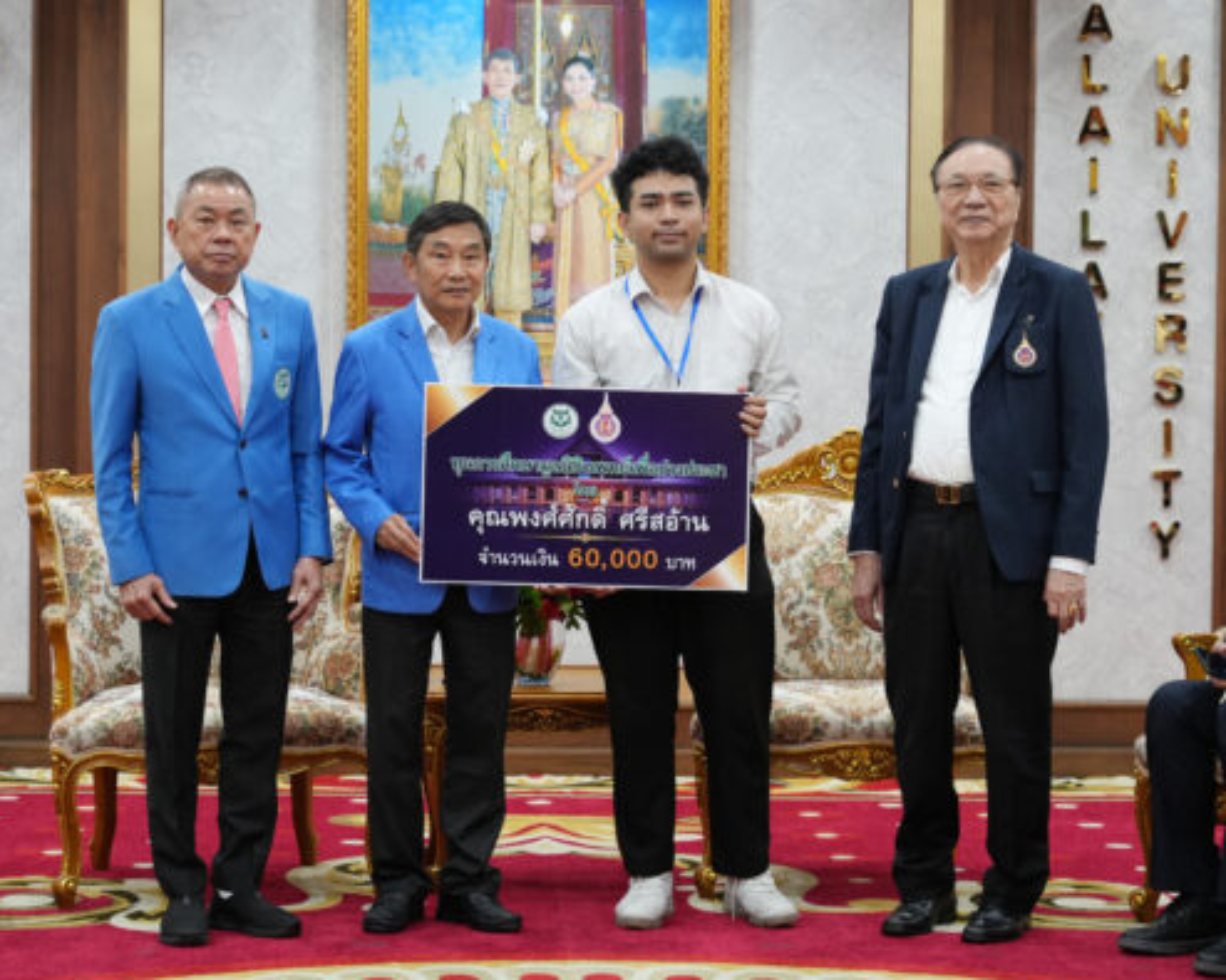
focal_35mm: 90
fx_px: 3265
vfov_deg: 17.1
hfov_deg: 21.3
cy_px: 491
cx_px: 561
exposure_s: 1/125
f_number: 5
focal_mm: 79
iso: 2000
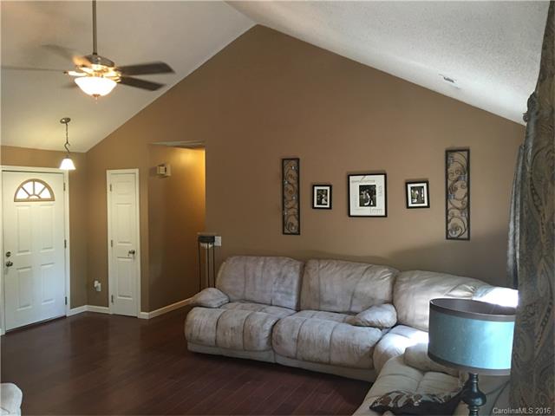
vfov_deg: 48.2
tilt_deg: -0.4
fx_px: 465
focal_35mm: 29
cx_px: 278
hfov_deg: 61.7
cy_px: 208
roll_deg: -0.3
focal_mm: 4.15
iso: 80
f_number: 2.2
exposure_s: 1/15
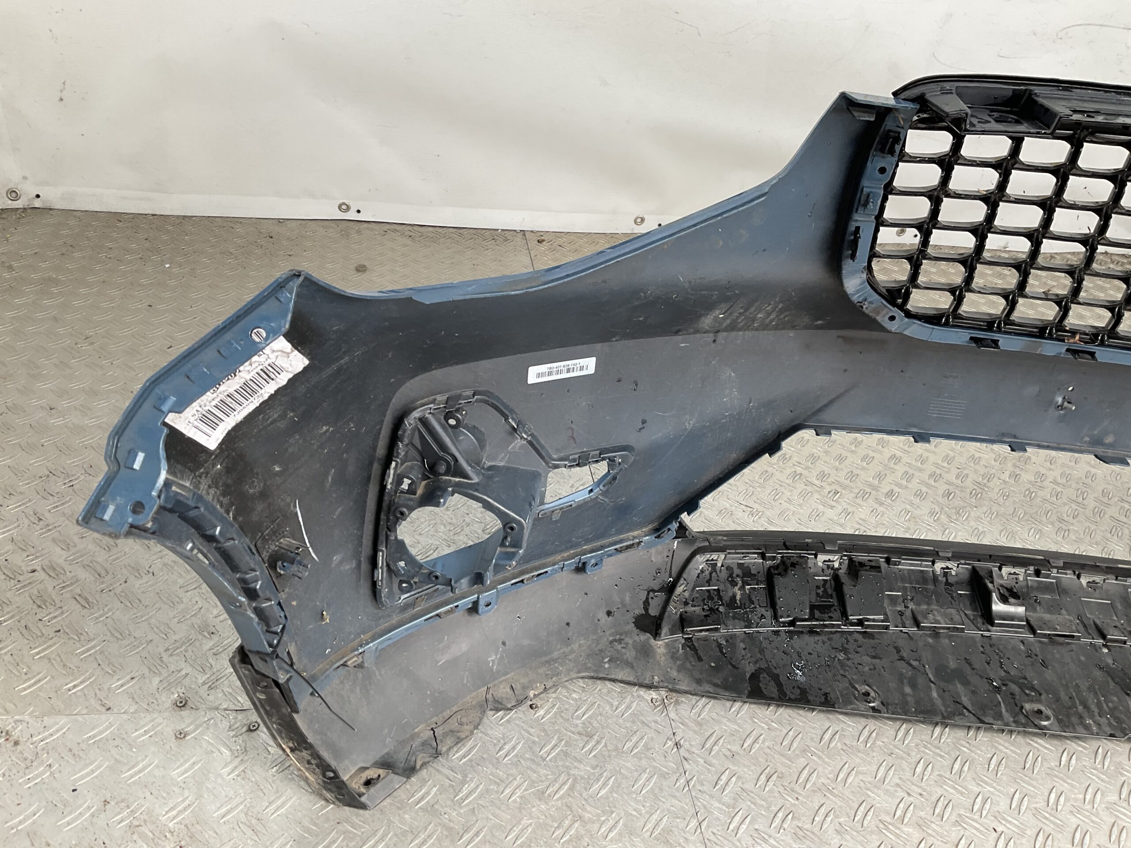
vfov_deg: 48.2
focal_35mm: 29
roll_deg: -12.1
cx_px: 566
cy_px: 424
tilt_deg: -34.9
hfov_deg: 61.7
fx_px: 948
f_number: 1.8
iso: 16
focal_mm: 3
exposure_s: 1/100
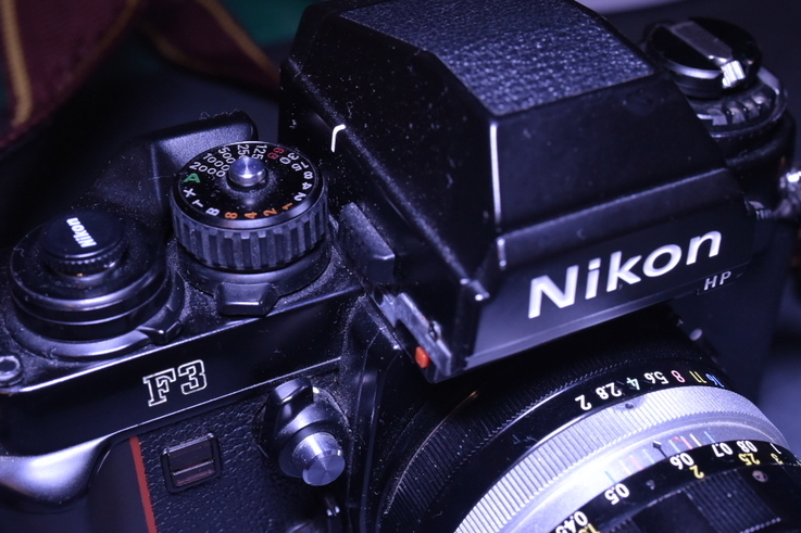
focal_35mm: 57
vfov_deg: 23.6
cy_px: 384
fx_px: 1268
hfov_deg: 34.9
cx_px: 489
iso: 1400
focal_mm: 35
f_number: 10
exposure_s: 1/100
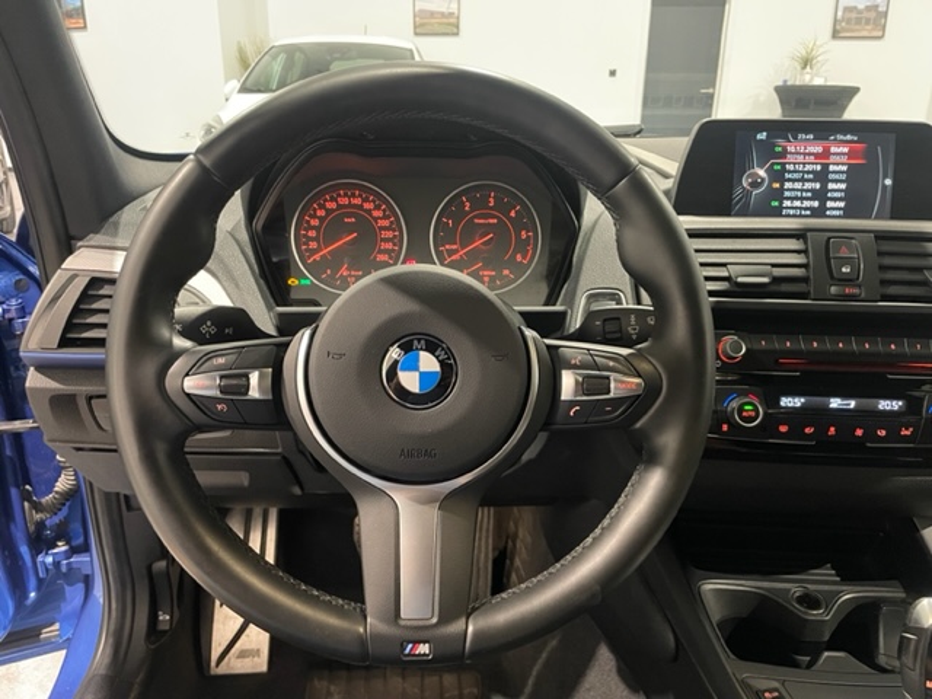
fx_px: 700
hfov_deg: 67.3
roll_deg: -1.0
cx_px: 466
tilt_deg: -21.5
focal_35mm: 26
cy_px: 350
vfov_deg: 53.1
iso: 640
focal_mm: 4.2
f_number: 1.6
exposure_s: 1/29
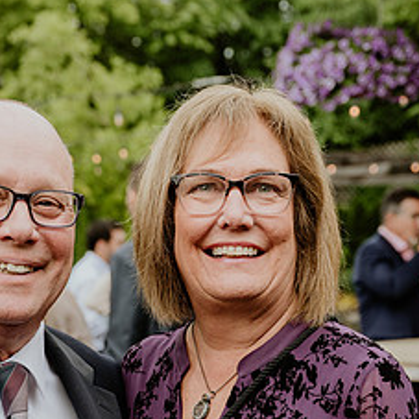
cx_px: 201
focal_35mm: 100
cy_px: 369
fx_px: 1369
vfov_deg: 17.2
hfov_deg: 17.4
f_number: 3.5
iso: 200
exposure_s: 1/400
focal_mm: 39
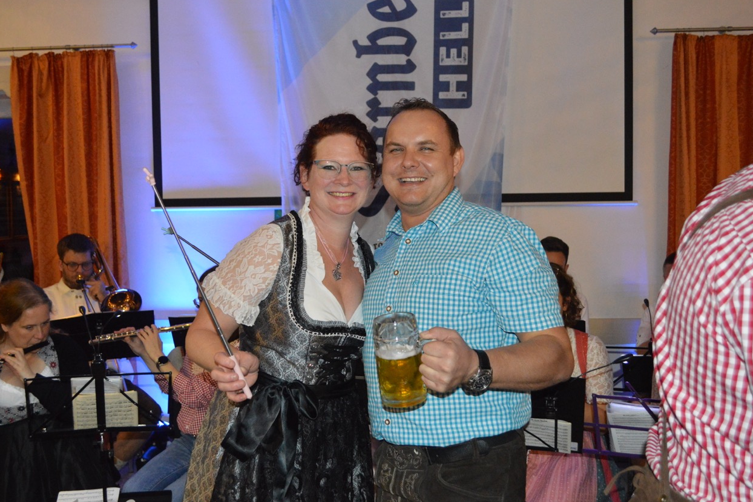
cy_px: 252
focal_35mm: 37
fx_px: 774
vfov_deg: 36.0
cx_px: 373
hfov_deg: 51.9
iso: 3200
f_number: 4
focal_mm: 24
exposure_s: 1/60
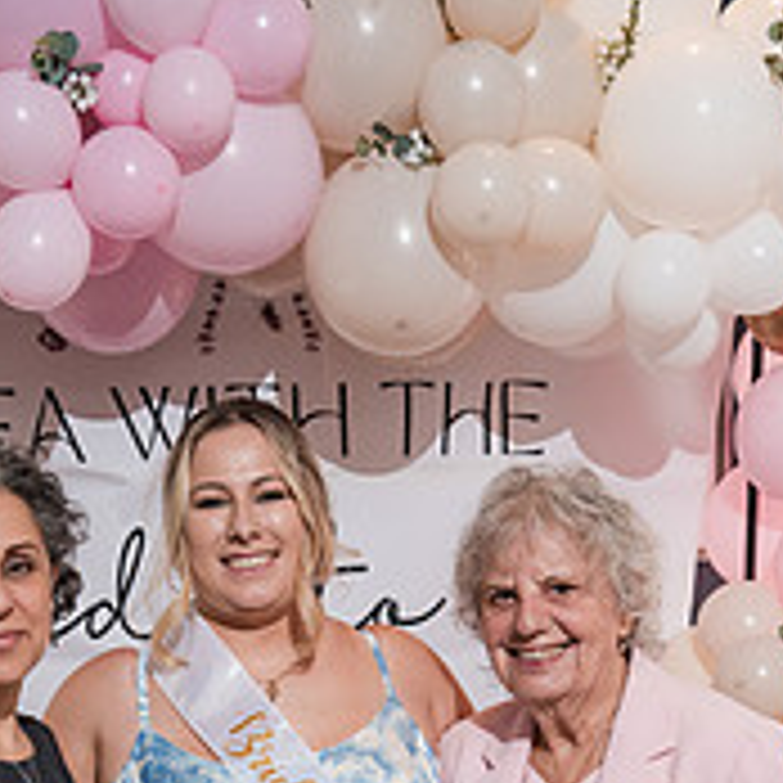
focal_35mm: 77
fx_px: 1971
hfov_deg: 22.4
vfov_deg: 20.6
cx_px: 292
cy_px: 1004
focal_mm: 35
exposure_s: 1/250
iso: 2000
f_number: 4
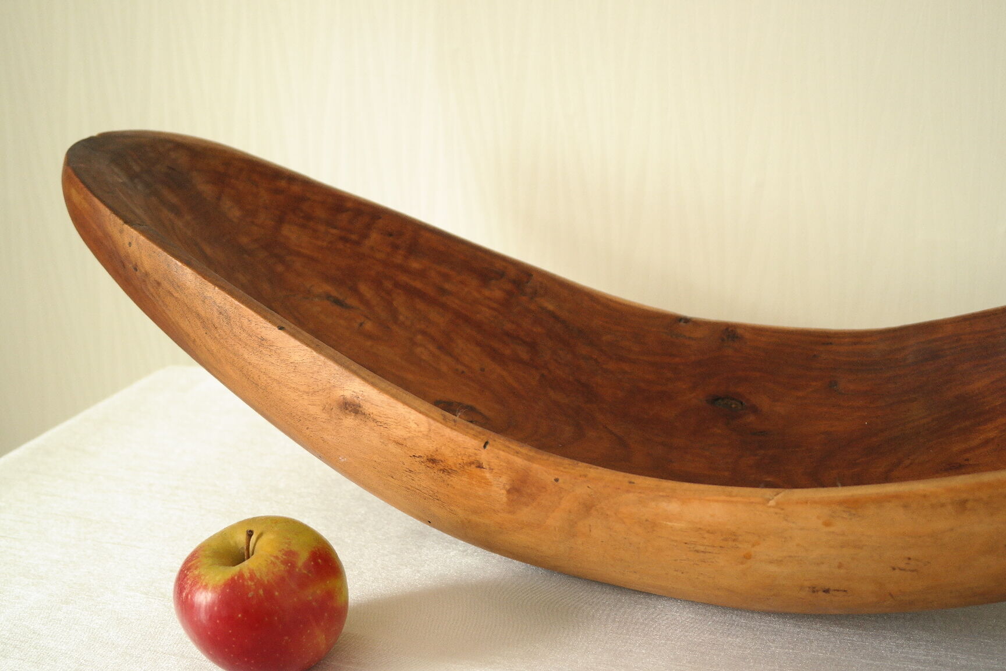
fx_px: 1202
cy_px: 336
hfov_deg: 45.4
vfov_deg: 31.2
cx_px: 503
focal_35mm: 43
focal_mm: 28
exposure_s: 1/30
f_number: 5.6
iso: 800
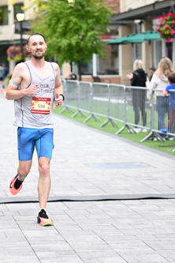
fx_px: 941
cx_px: 44
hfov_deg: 10.6
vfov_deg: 15.9
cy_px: 142
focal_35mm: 129
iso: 1600
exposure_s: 1/1250
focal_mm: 78
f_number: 2.8
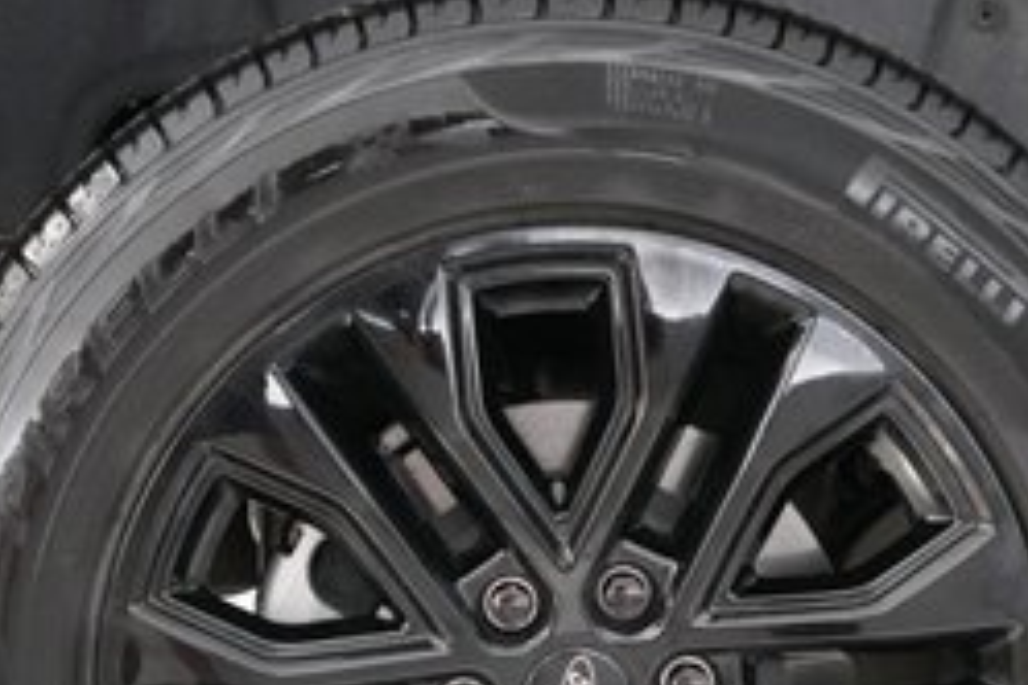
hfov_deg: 28.0
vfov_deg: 18.5
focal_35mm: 72
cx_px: 640
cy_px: 668
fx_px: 2056
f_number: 2.8
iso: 8000
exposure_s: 1/250
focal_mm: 28
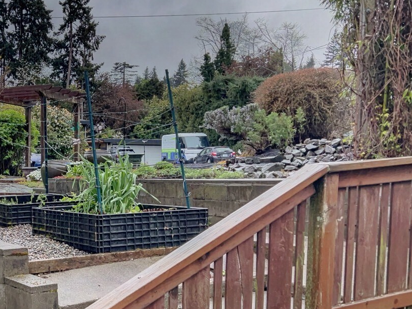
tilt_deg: -2.9
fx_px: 583
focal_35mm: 49
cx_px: 66
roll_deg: -0.6
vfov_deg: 29.5
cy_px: 200
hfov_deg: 37.1
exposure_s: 1/65
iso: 125
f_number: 1.5
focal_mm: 5.7
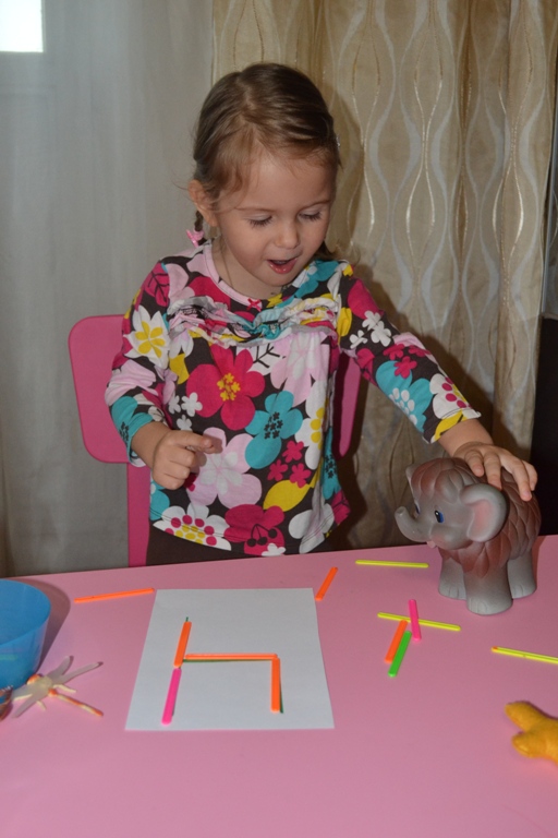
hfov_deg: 36.9
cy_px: 419
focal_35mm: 36
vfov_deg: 53.1
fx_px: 837
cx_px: 279
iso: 1400
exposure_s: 1/60
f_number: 4
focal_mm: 24
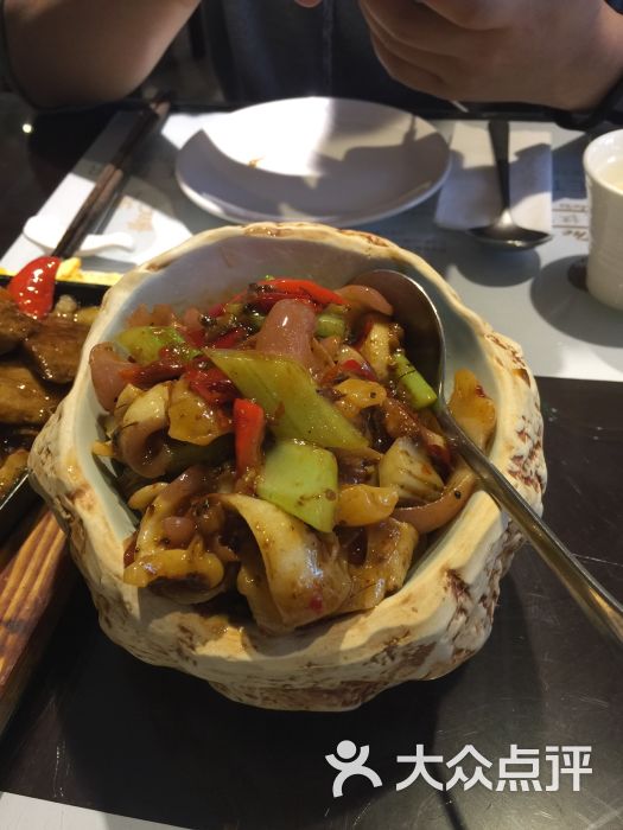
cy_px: 415
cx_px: 312
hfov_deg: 48.2
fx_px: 696
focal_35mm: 29
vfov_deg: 61.7
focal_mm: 4.15
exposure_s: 1/17
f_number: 2.2
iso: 50
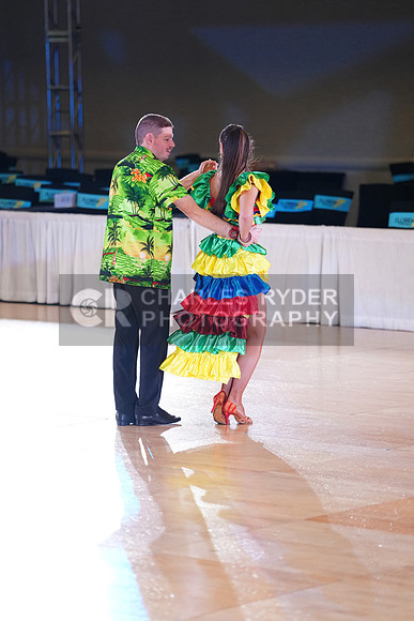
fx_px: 2810
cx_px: 207
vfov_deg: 12.6
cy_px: 310
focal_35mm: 163
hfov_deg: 8.4
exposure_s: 1/500
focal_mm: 163
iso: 2500
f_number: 2.8
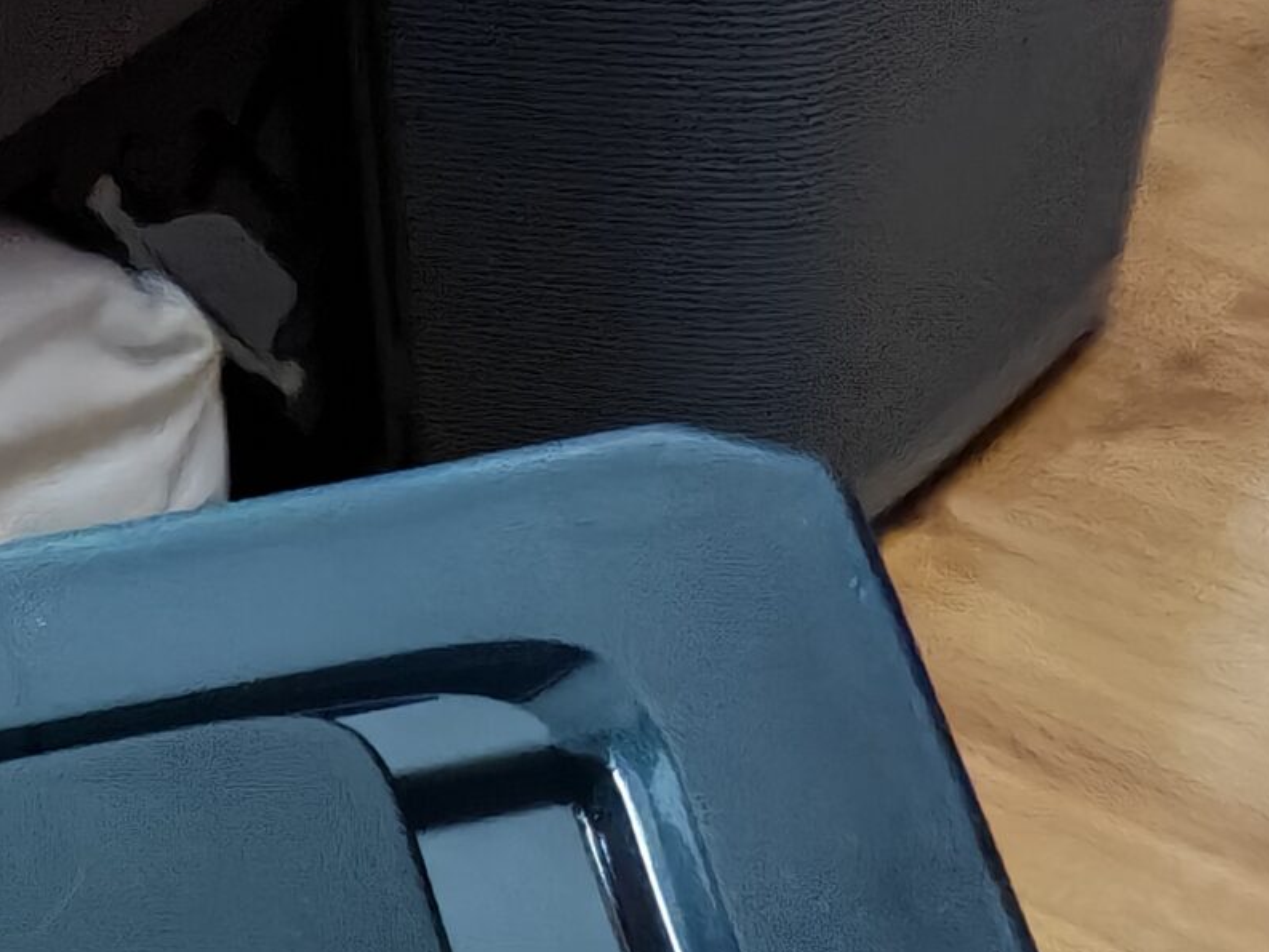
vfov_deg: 23.2
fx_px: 2127
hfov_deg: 32.5
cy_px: 1138
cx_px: 291
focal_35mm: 58
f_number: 2
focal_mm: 1.82
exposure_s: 1/20
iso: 1250
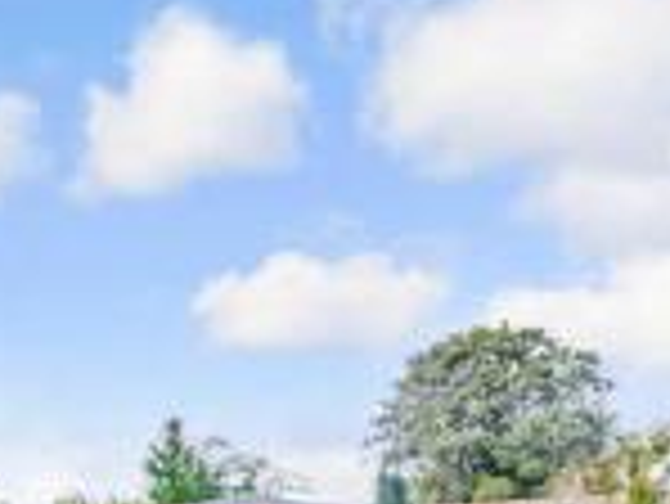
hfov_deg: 41.3
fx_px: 833
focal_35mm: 43
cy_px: 610
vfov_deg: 29.0
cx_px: 103
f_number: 8
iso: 100
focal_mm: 14
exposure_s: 1/60
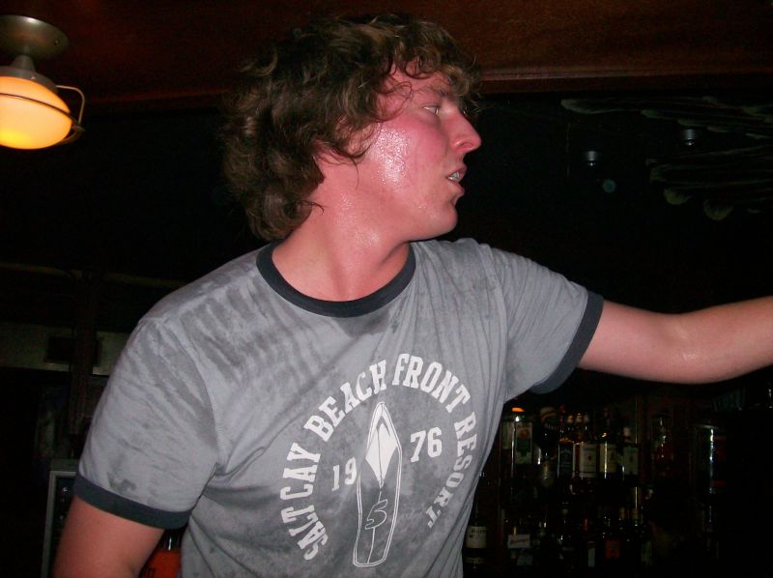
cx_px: 386
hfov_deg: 51.4
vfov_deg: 39.6
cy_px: 289
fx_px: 803
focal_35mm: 36
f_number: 2.7
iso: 140
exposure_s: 1/64
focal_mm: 6
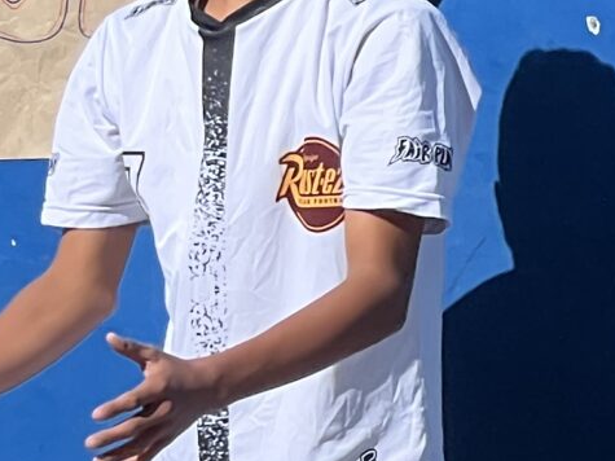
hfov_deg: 4.7
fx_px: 7371
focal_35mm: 415
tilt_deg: -2.4
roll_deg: +2.2
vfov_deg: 3.6
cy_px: 309
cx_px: -849
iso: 32
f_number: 2.8
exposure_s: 1/1014
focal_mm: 9
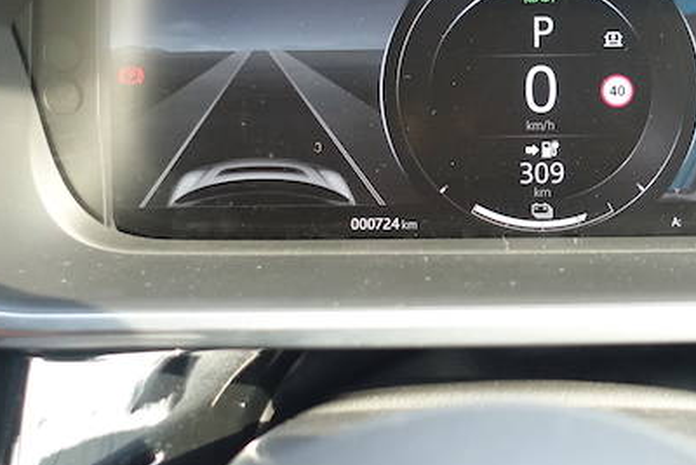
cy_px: 64
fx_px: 1547
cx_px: 562
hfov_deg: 24.9
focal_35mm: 80
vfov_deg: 16.9
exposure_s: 1/60
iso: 1600
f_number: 2.8
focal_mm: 14.5
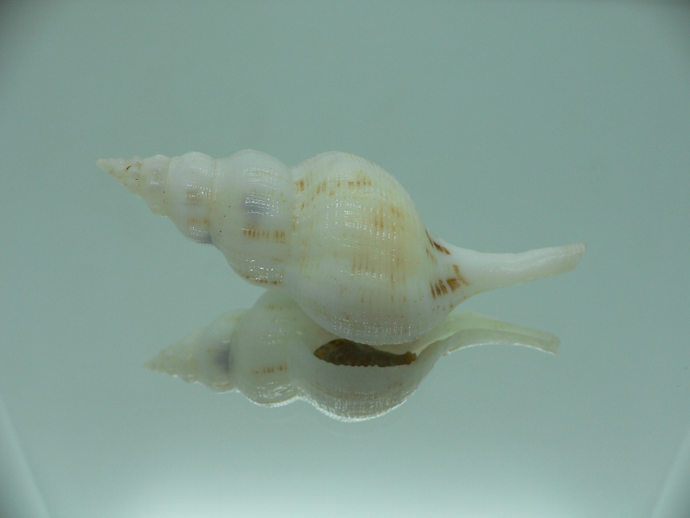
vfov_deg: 40.7
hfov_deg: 52.6
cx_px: 345
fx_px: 698
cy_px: 259
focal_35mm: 35
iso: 80
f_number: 2.8
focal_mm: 4.6
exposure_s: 1/80
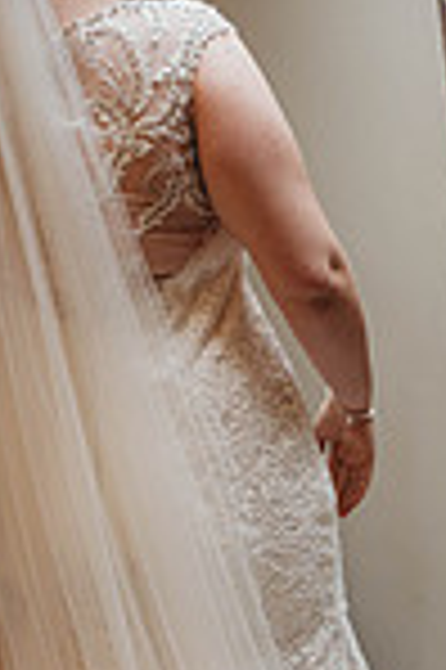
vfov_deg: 18.9
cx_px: 426
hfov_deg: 12.8
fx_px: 1974
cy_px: 630
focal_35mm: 106
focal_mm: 35
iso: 100
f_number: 2.8
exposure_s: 1/250
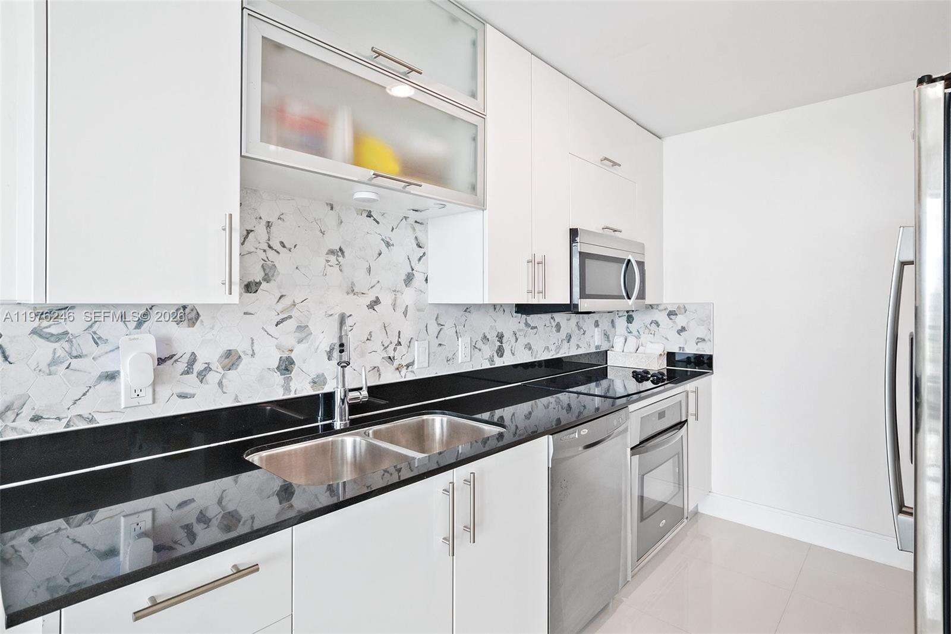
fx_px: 449
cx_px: 476
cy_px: 317
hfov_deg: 93.3
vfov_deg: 70.4
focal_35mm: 17
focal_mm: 11.5
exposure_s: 1/20
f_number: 8
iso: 1250
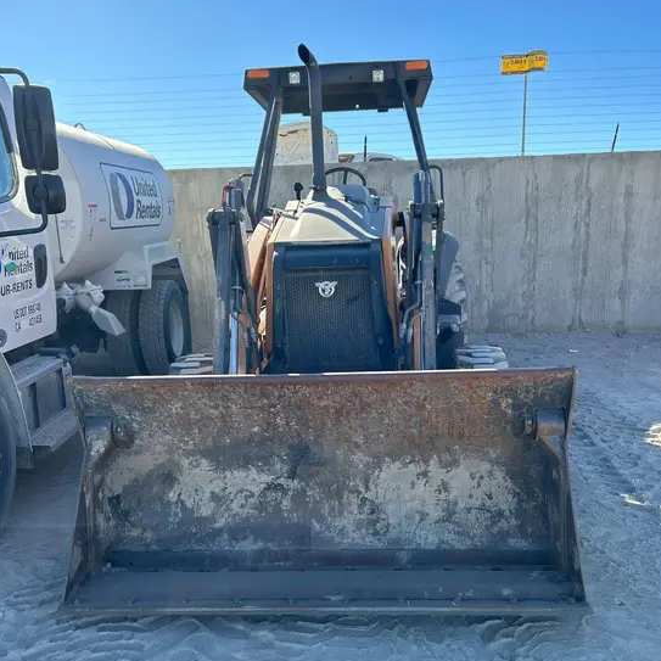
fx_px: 670
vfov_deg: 52.2
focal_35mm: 31
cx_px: 332
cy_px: 395
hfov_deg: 52.5
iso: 50
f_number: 1.5
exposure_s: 1/1553
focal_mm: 5.7
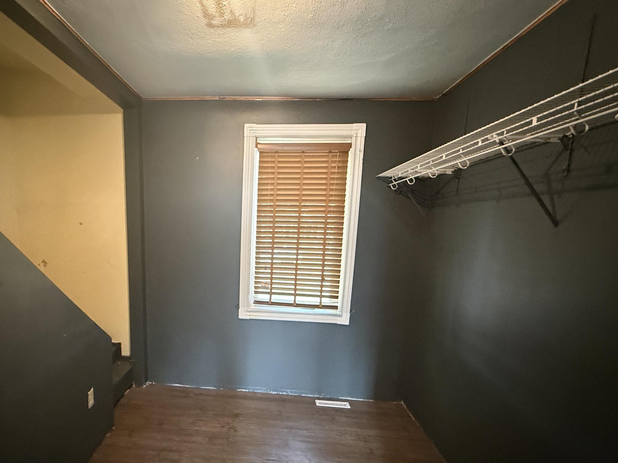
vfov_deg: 70.9
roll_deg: -2.9
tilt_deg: -9.7
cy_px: 276
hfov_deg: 86.4
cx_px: 240
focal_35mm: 18
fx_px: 321
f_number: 2.2
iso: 1000
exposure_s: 1/40
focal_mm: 2.22
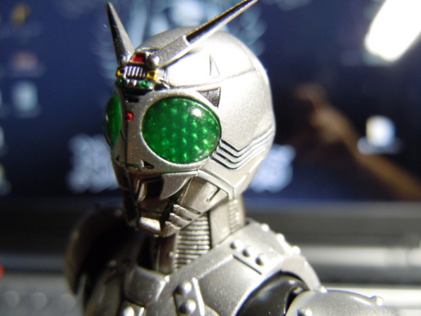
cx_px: 210
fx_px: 365
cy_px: 158
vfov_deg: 46.8
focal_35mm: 30
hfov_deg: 60.0
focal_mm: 5.4
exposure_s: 1/13
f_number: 3.5
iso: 400
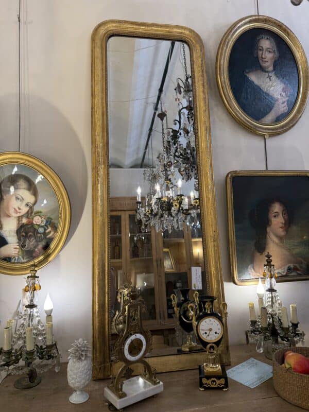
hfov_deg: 56.8
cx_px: 154
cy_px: 206
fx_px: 286
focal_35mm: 24
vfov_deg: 71.6
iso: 125
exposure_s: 1/100
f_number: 1.78
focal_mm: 6.76
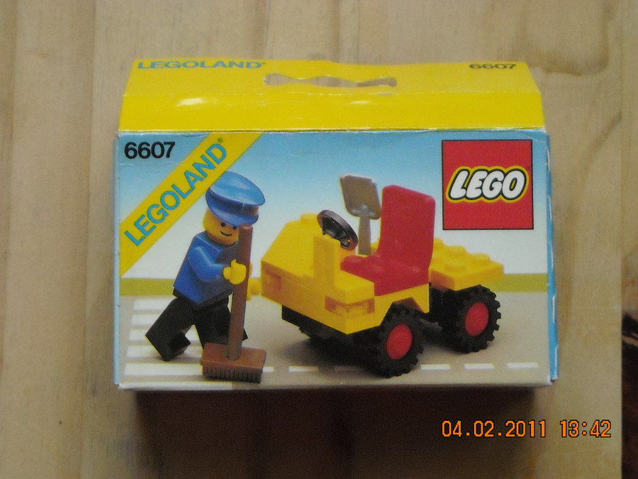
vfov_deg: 14.1
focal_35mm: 105
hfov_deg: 18.7
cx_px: 319
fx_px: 1935
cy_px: 240
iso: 800
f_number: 4.7
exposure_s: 1/239
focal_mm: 17.1
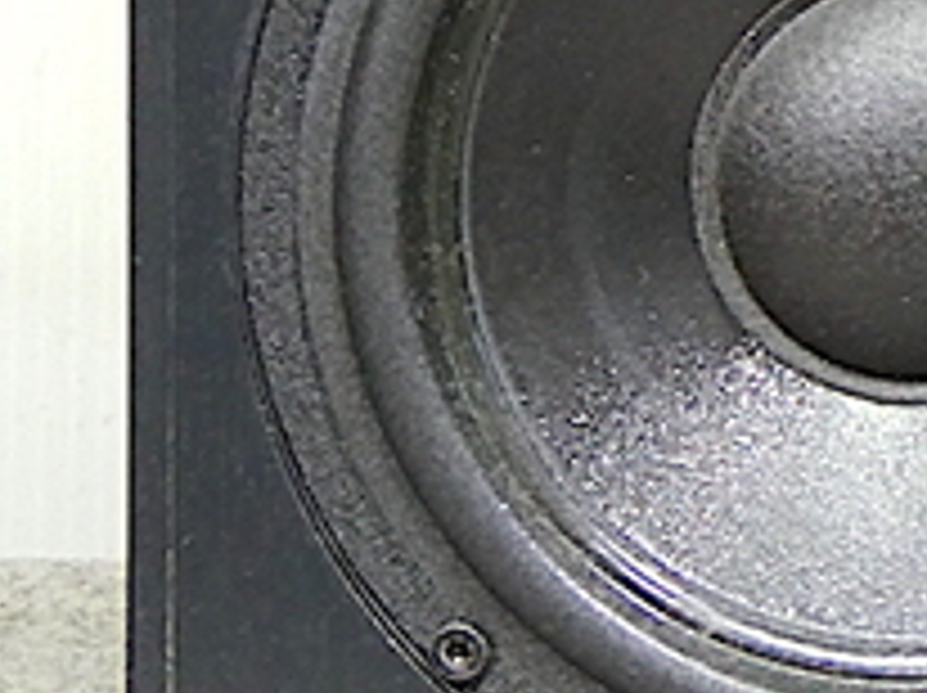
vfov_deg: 3.0
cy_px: -220
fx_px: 13240
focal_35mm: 495
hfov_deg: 4.0
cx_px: 1746
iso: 200
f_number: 5.1
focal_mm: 19
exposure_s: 1/2.5
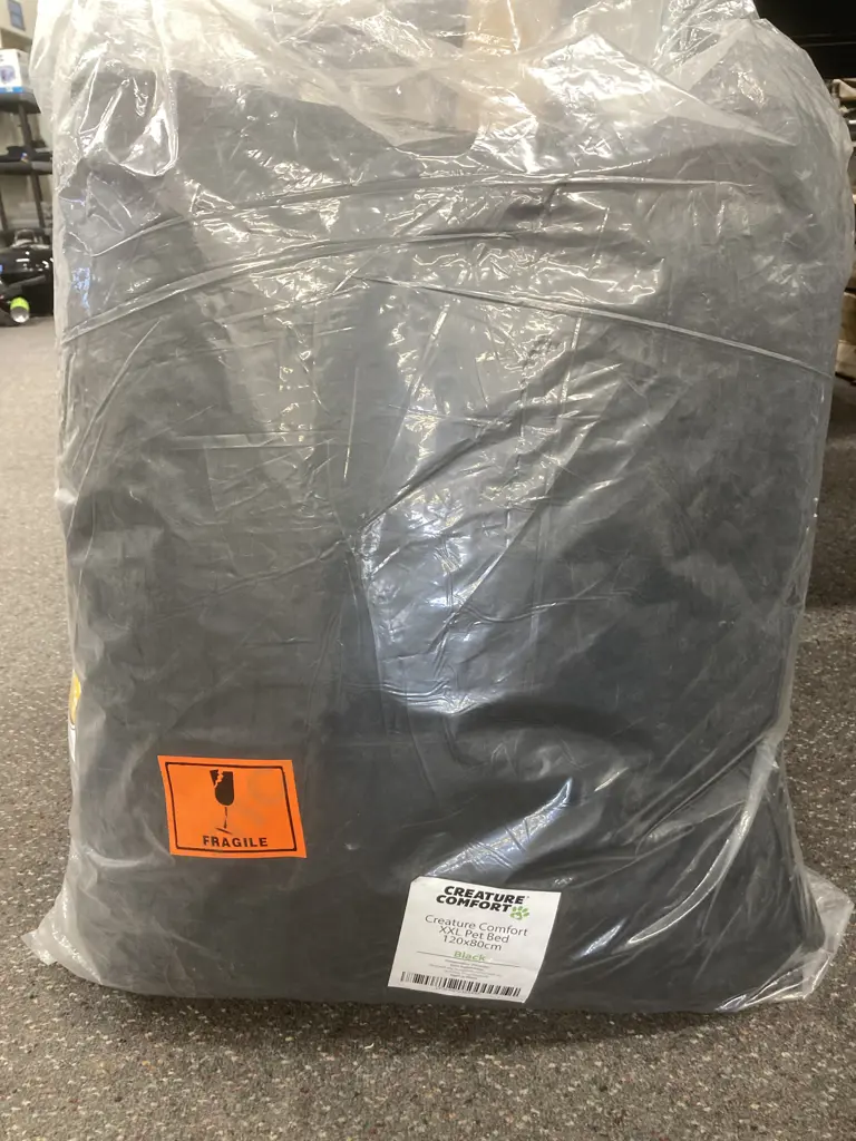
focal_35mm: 28
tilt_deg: -19.4
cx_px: 428
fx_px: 923
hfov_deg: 49.7
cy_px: 570
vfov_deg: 63.4
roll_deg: +4.4
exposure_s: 1/50
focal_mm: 3.99
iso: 200
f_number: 1.8
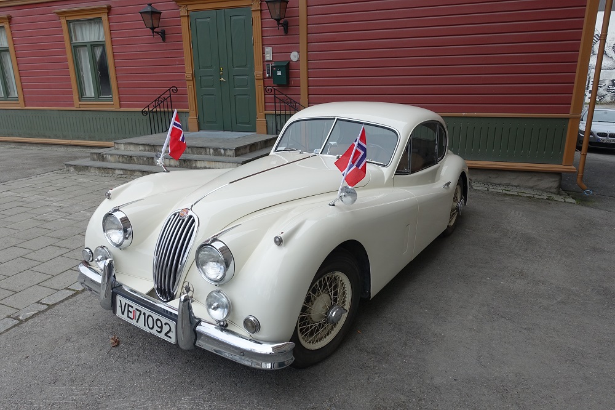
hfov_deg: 73.8
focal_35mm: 24
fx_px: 410
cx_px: 308
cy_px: 205
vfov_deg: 53.1
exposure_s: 1/400
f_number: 4
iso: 125
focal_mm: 8.8
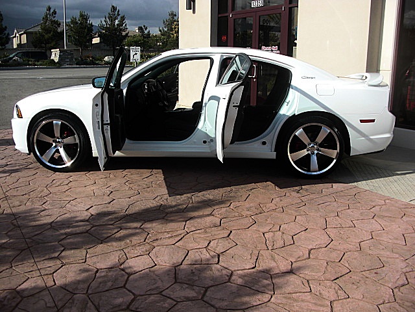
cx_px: 208
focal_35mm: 36
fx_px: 432
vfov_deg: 39.7
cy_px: 156
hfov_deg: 51.4
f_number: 7.9
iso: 50
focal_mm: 6.3
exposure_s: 1/125
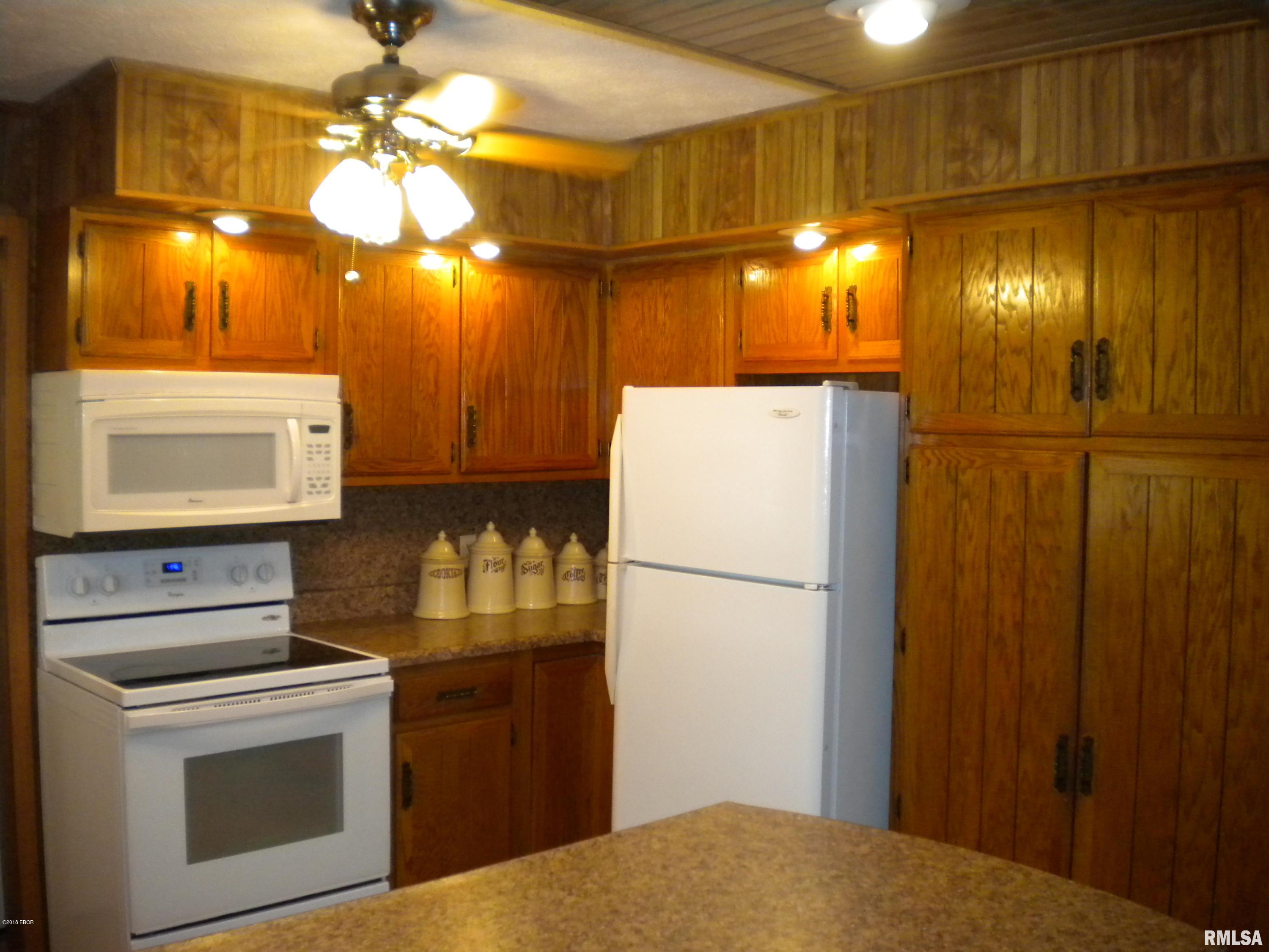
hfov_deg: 52.6
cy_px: 476
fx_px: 1283
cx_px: 634
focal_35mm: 35
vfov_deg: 40.7
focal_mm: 6.3
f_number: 3.1
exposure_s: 1/63.6
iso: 430
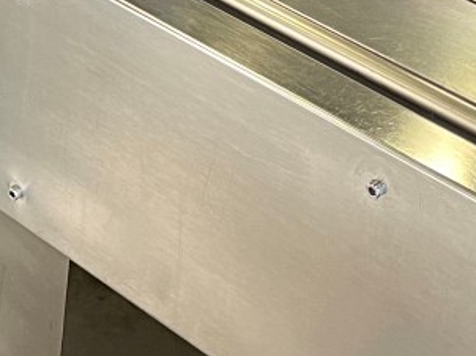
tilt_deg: -19.7
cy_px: -427
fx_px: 1704
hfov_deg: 15.6
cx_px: -16
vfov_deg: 10.6
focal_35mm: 124
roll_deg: -1.6
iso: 100
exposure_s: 1/50
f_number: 1.6
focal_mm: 4.2
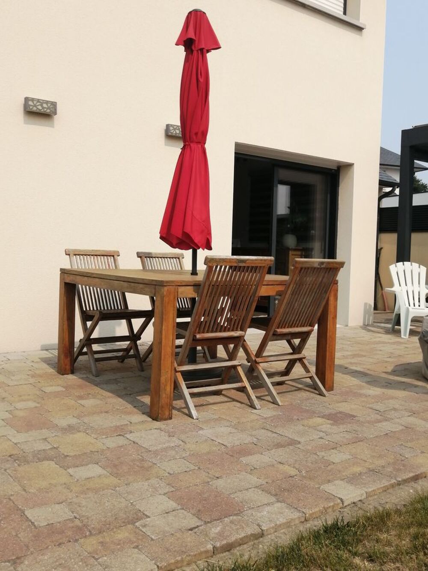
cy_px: 286
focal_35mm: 34
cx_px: 214
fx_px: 560
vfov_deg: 54.0
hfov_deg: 41.8
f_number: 1.8
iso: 50
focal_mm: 3.62
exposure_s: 1/1311
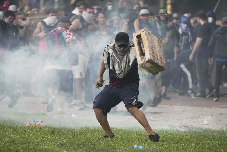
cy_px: 76
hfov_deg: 5.2
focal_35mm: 400
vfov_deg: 3.4
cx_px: 114
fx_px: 2522
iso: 1250
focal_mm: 400
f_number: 5.6
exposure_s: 1/1000
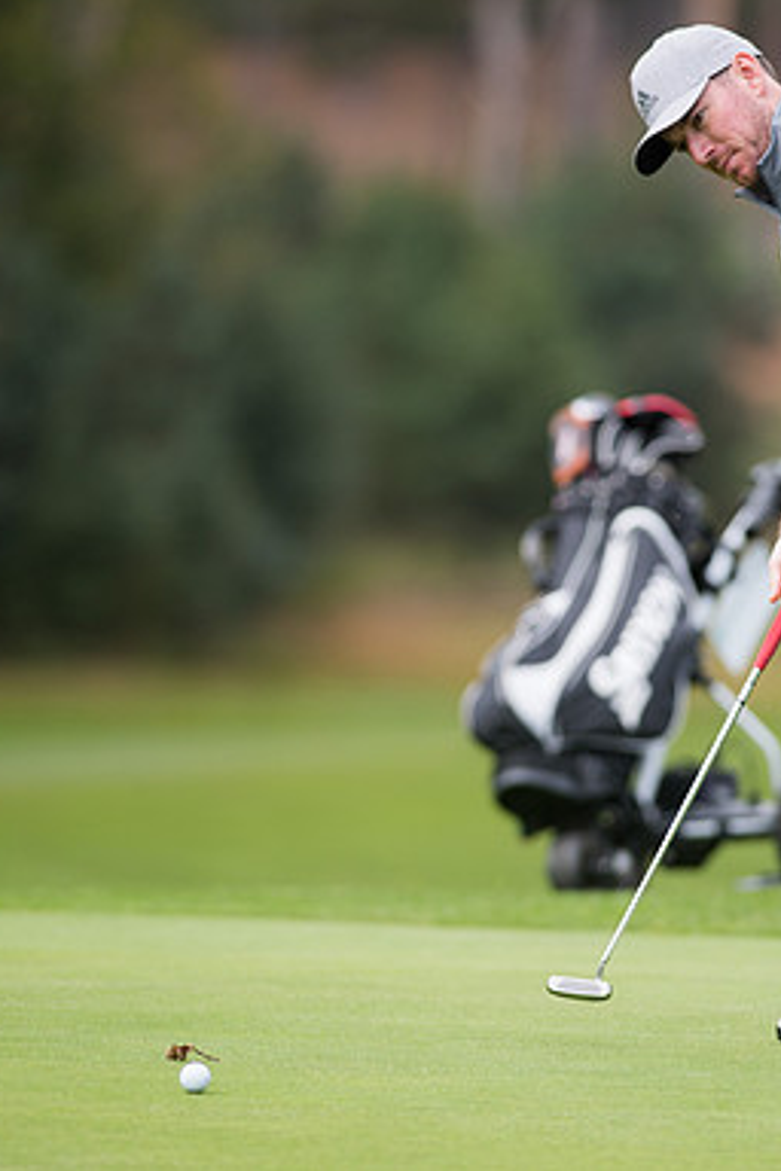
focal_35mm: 453
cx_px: 546
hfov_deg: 3.0
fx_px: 14740
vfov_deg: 4.6
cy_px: 584
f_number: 4
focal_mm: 300
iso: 400
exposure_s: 1/1600
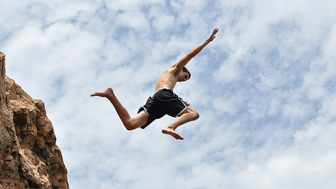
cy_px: 101
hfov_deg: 33.3
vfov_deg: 19.1
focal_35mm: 63
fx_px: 561
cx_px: 168
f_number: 8
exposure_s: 1/800
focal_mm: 40
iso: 200
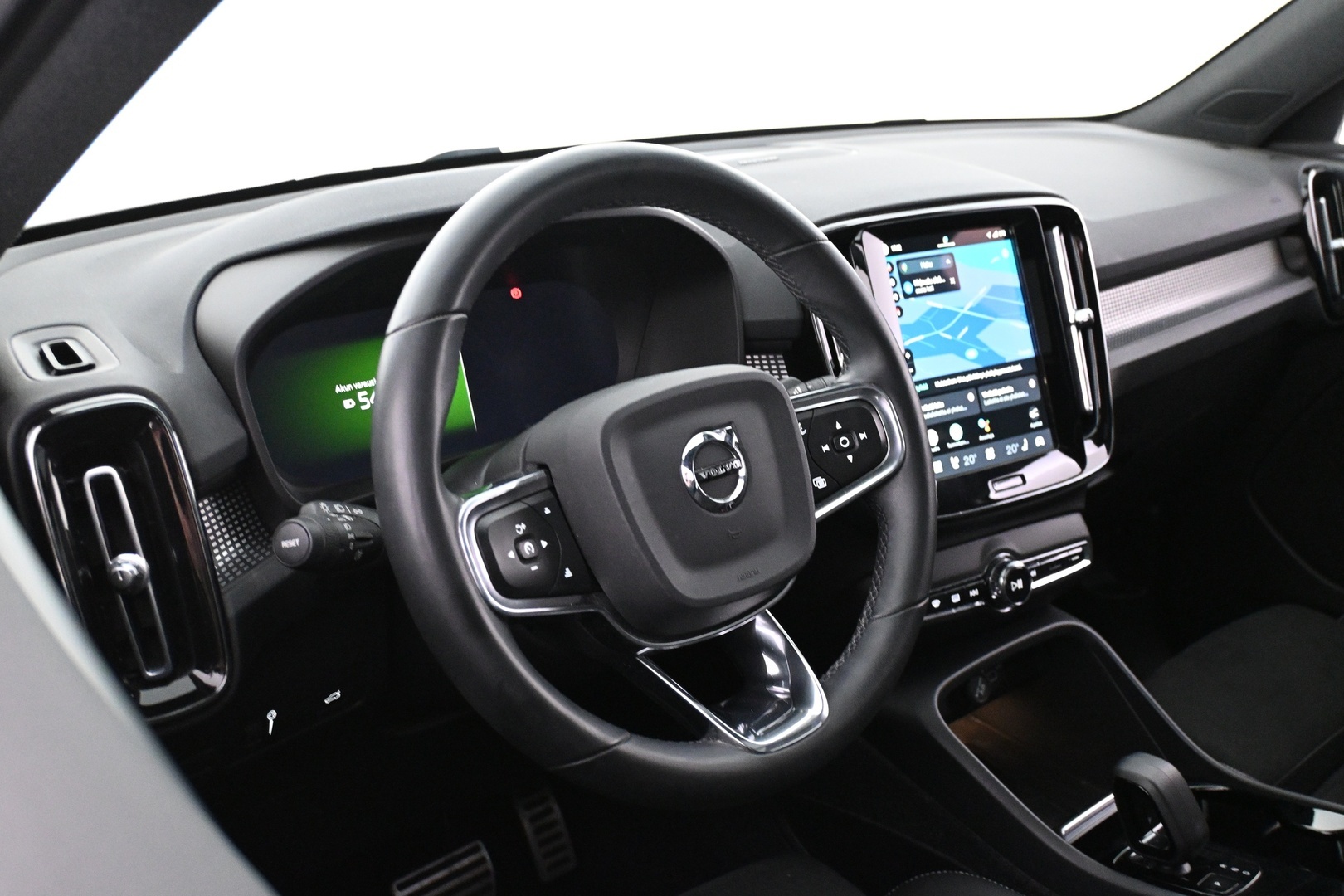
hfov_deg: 55.1
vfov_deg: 38.4
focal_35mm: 34
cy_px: 448
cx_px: 672
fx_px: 1288
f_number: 4.2
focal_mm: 23
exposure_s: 1/25
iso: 4000
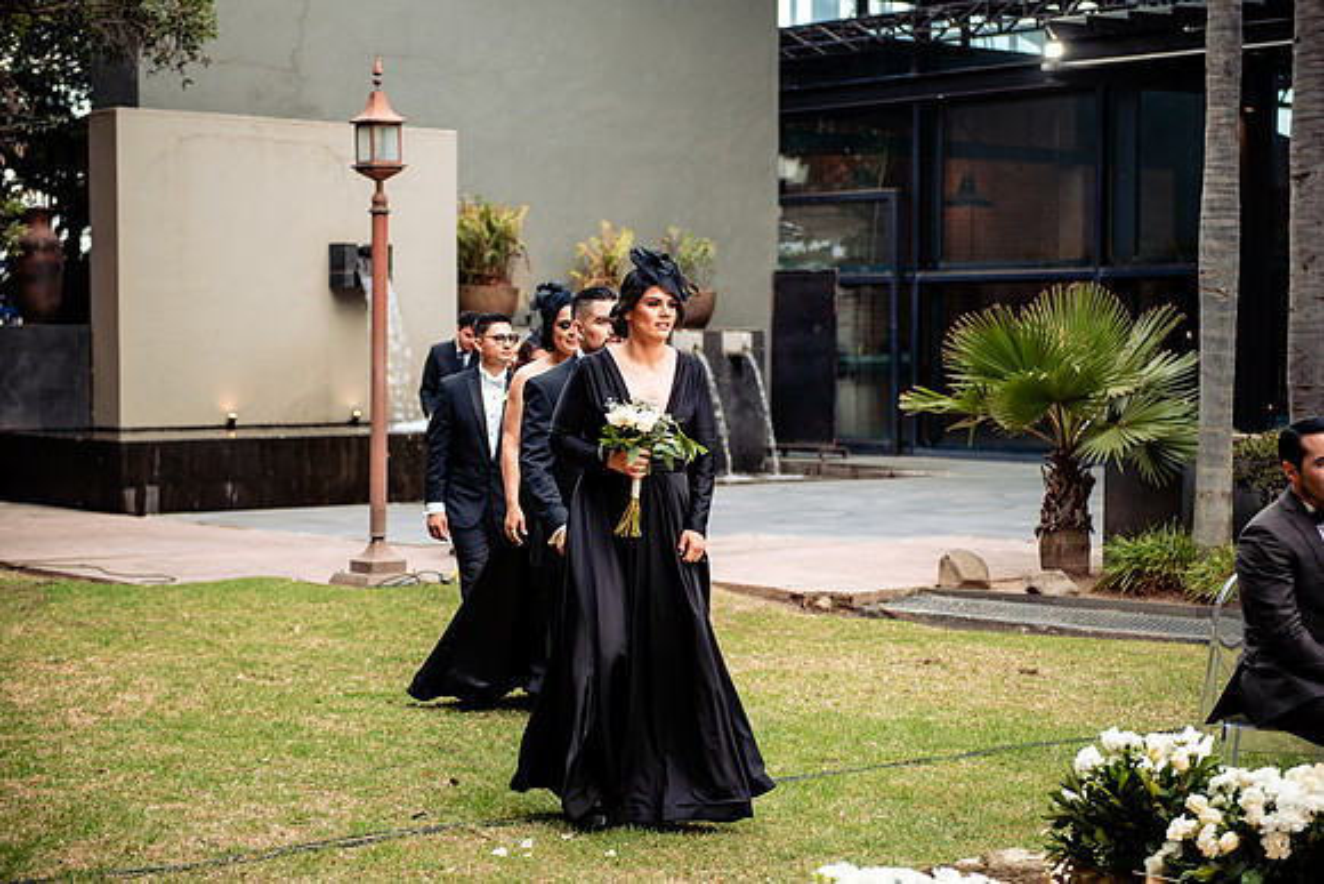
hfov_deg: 28.8
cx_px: 662
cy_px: 442
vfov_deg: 19.5
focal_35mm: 70
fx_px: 2575
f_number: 2.8
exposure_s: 1/160
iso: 320
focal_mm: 70
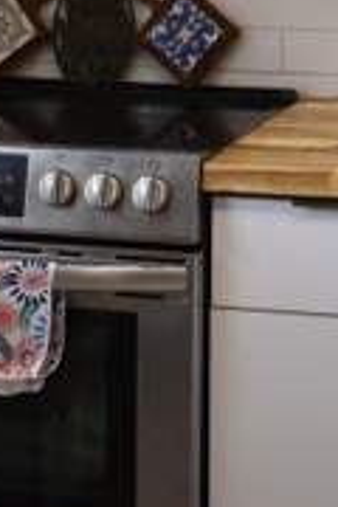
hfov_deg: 9.5
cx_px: 318
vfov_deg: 13.7
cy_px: -158
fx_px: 2028
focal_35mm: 144
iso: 100
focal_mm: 24
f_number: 3.8
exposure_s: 1/25
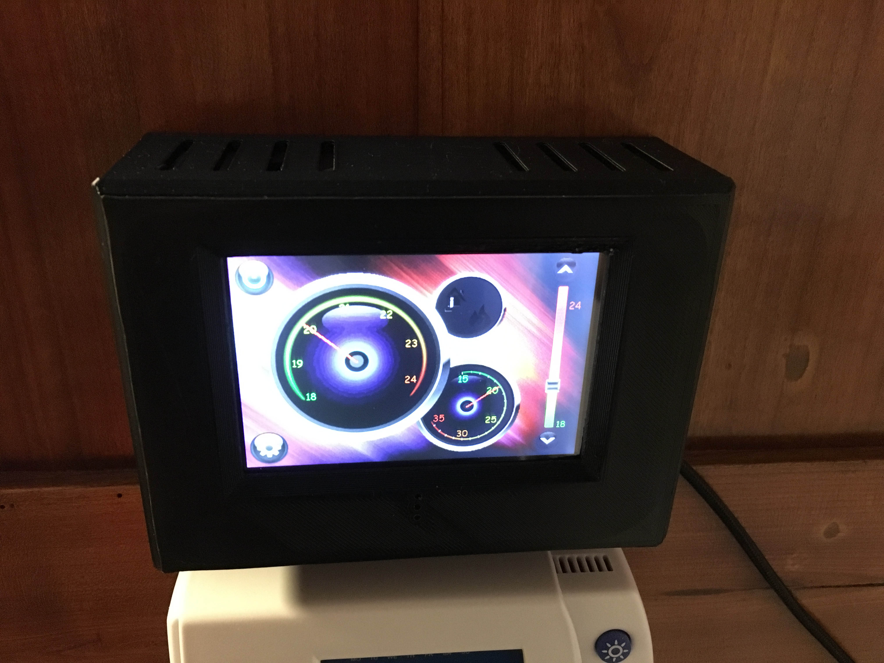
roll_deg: -2.2
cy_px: 332
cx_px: 442
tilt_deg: -25.5
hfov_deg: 61.7
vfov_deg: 48.2
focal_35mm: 29
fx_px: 741
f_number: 2.2
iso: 1000
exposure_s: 1/17
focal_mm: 4.15
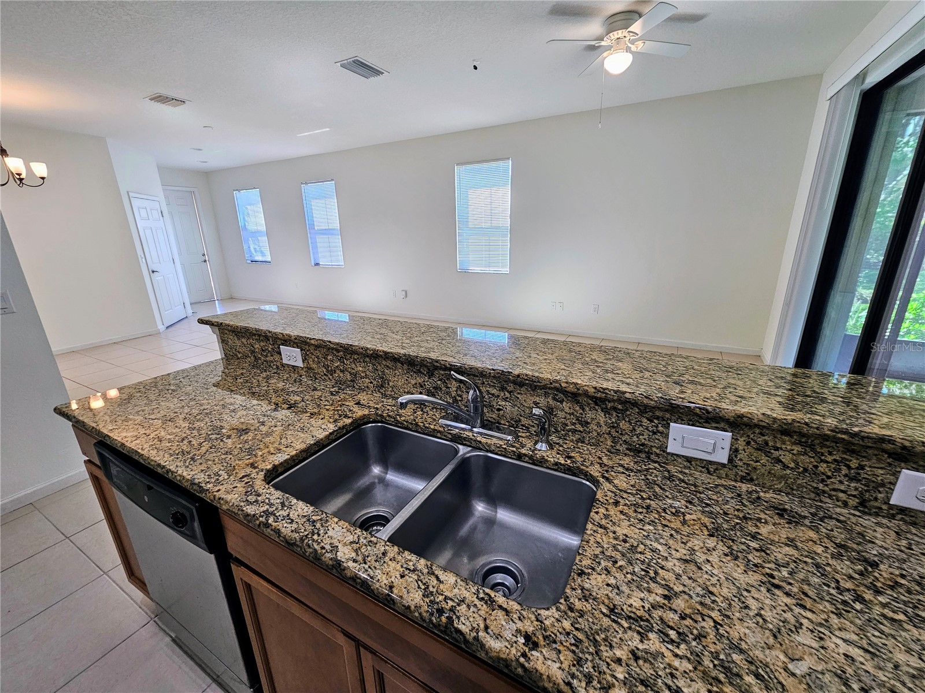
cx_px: 462
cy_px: 346
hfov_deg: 106.2
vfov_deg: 89.9
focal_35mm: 13
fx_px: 347
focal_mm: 2.2
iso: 100
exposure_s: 1/60
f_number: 2.2
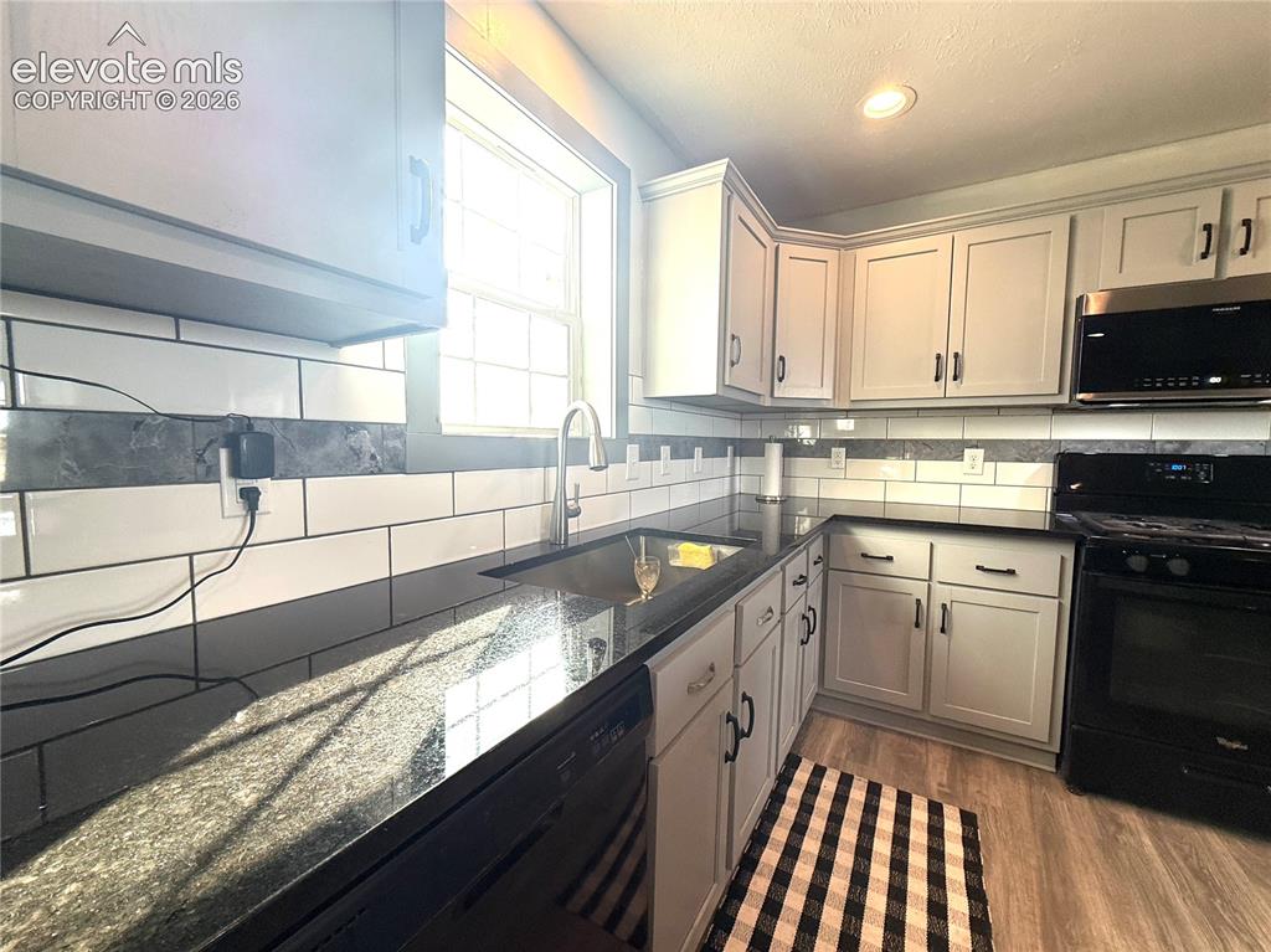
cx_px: 636
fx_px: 514
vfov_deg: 85.6
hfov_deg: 102.1
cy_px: 476
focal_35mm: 14
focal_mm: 2.22
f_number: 2.2
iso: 80
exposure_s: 1/120
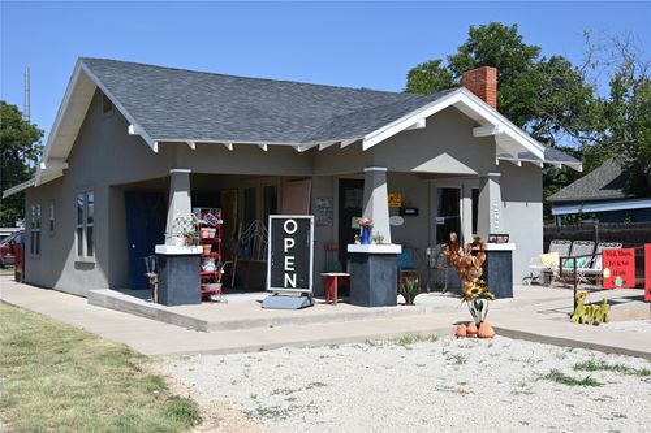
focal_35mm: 41
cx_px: 326
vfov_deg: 32.6
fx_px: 741
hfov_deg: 47.4
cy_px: 216
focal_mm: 41
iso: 100
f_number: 7.1
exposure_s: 1/400
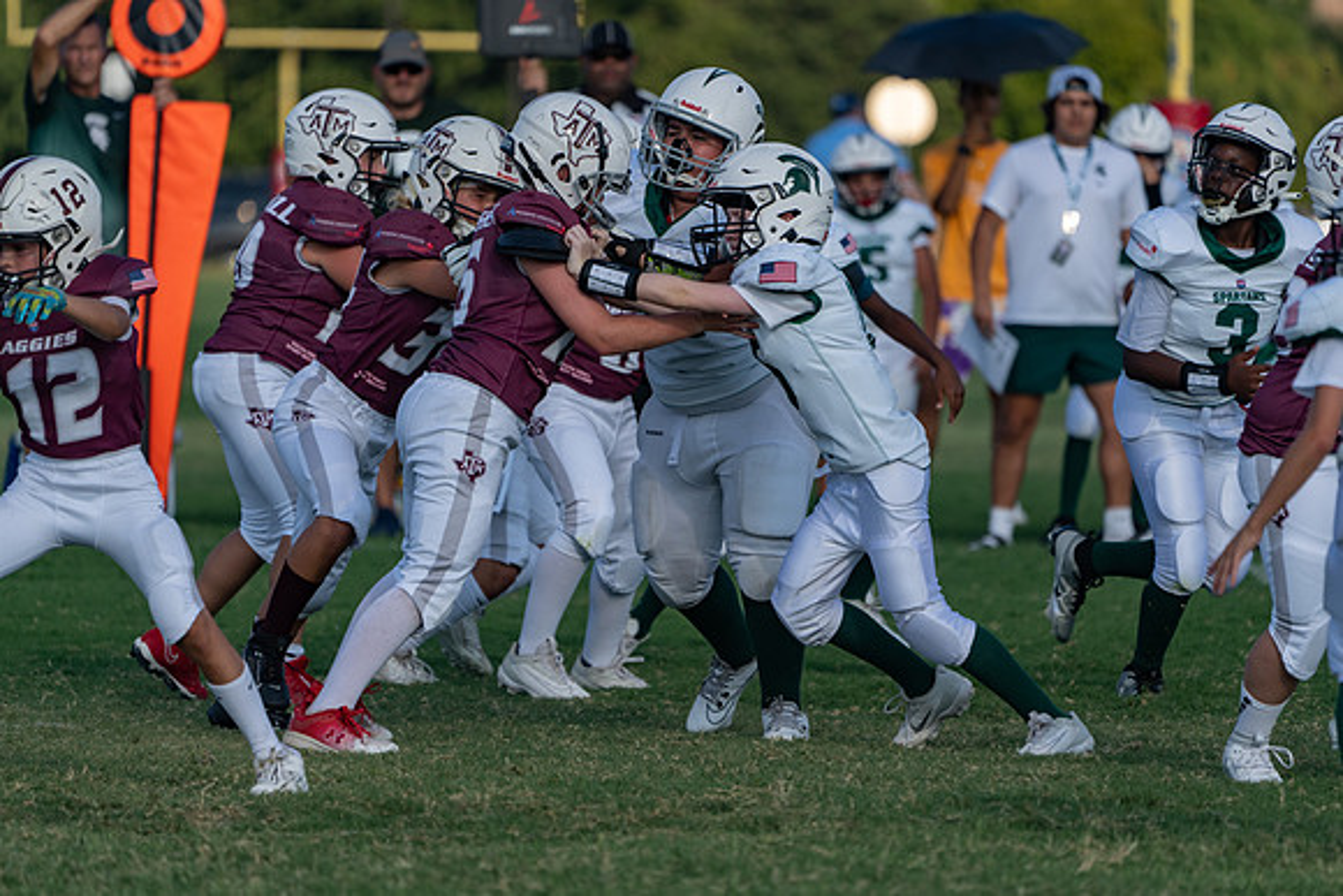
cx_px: 672
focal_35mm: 400
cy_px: 448
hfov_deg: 5.2
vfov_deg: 3.4
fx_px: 14925
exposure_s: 1/1250
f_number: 5.6
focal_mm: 400
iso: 200
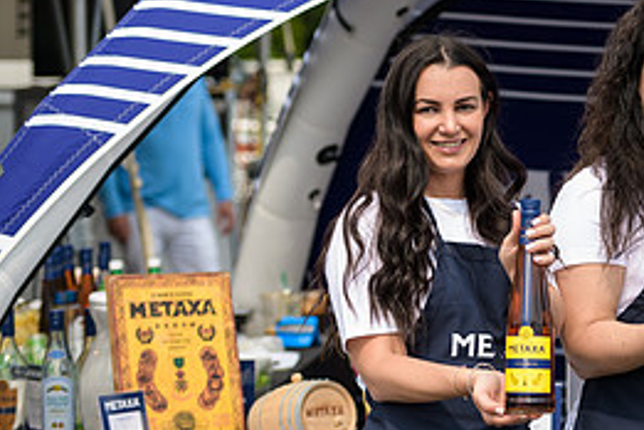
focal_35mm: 178
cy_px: 147
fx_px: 3184
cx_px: 711
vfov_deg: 7.7
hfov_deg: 11.4
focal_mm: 80
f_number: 3.2
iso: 200
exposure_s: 1/1600
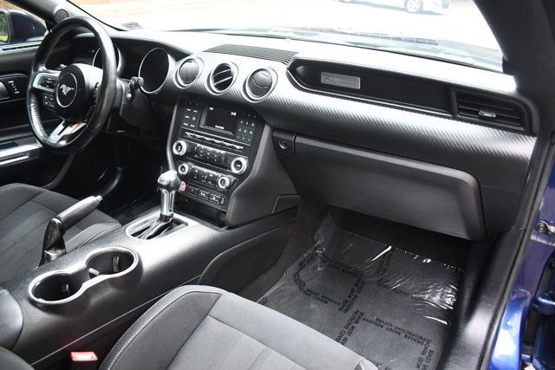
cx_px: 278
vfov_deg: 48.0
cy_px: 185
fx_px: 416
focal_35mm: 27
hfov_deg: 67.4
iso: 2000
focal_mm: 18
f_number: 3.5
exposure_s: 1/125
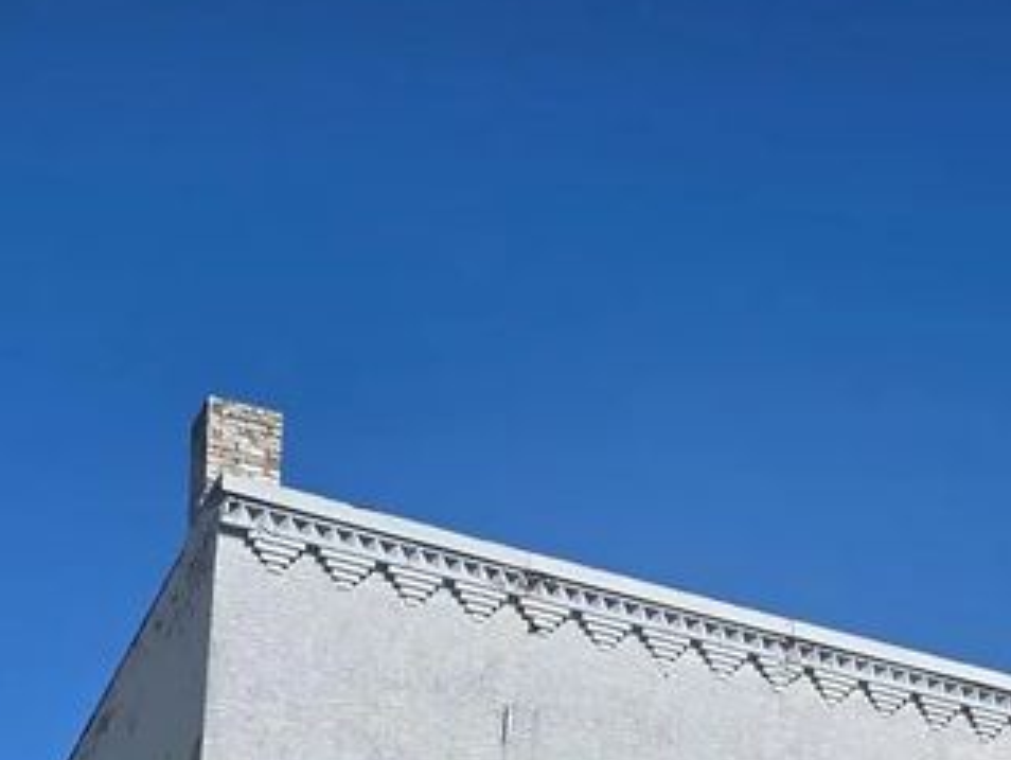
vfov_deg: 17.6
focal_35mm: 74
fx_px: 2163
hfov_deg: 25.5
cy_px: 1177
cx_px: 912
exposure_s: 1/978
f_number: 1.7
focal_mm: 6.3
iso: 12
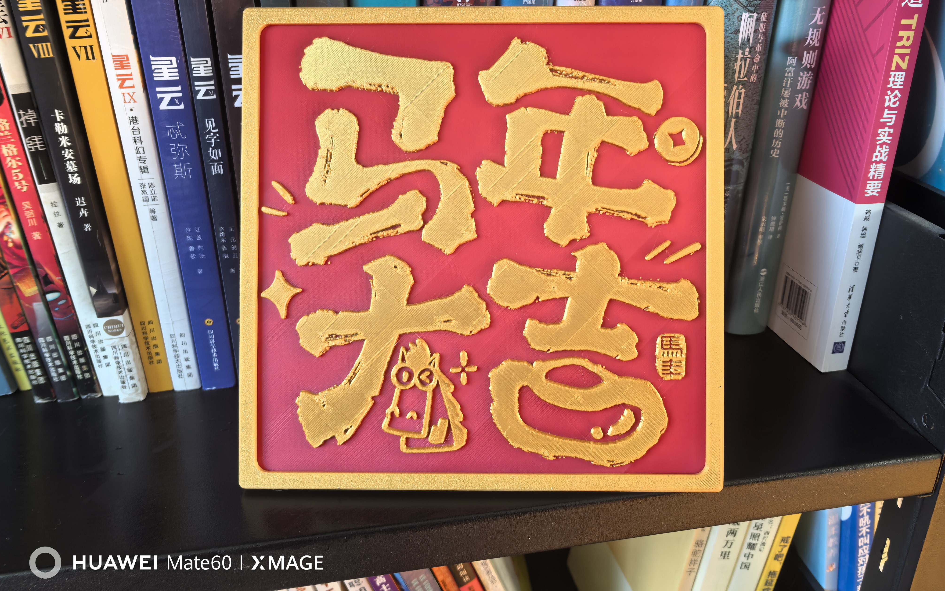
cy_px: 239
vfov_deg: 43.0
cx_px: 476
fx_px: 747
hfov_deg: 64.6
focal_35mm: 29
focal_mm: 5.75
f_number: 2
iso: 200
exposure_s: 1/50
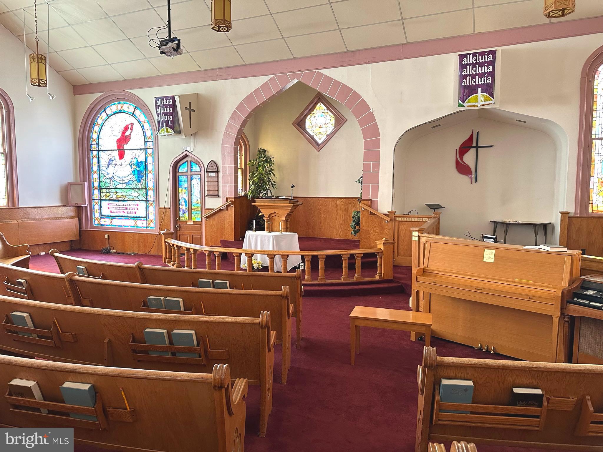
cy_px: 226
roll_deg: -0.6
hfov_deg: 71.6
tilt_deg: -5.3
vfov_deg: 56.8
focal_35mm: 24
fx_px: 418
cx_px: 302
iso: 250
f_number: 1.78
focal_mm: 6.86
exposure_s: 1/73
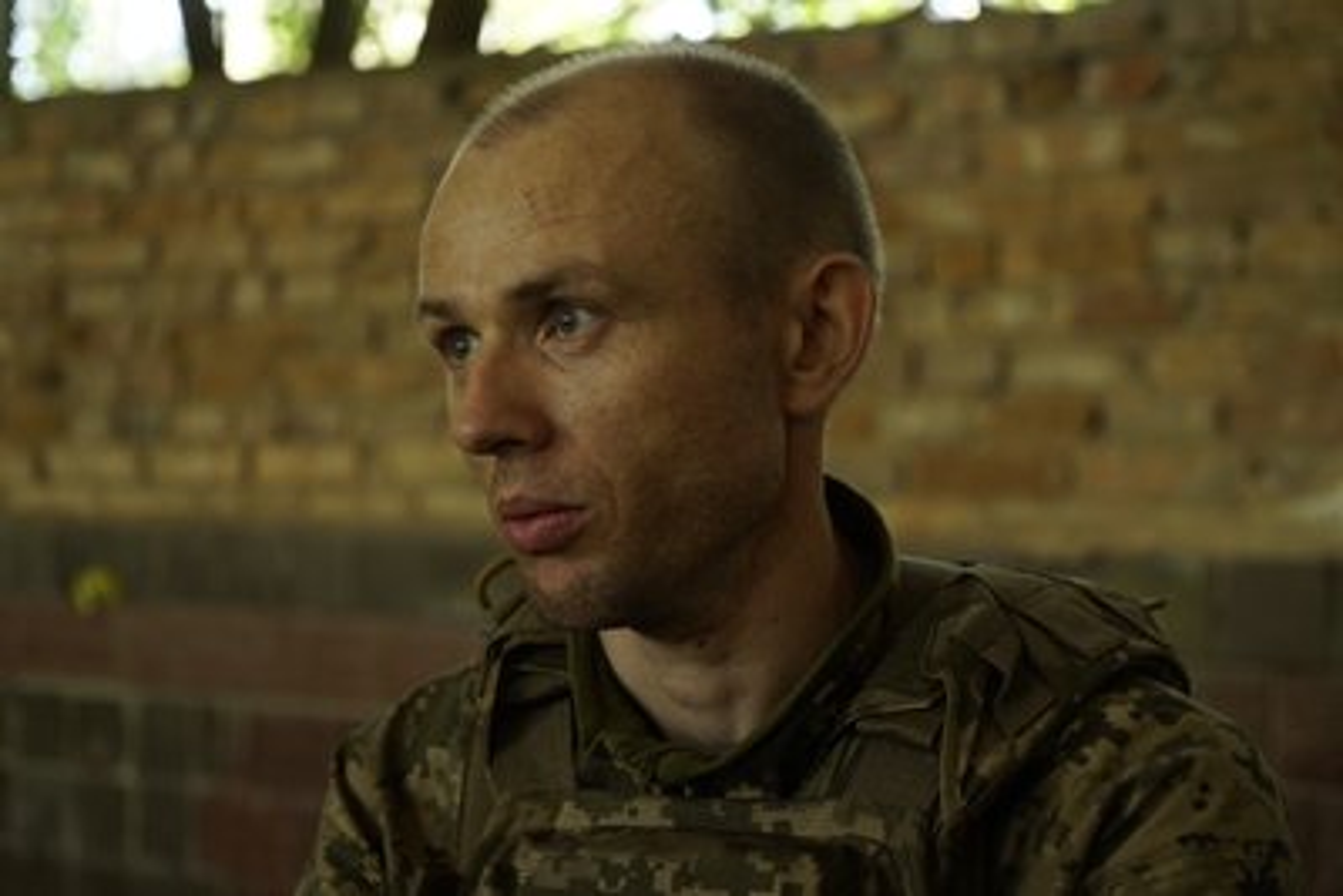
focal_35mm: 57
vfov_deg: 23.8
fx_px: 2127
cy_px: 448
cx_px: 672
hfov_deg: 35.0
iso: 800
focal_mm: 57
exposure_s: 1/160
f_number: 4
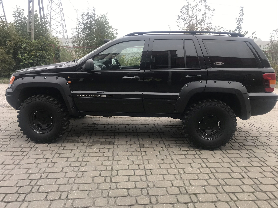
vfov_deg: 49.7
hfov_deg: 63.4
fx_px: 225
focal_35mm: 28
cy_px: 104
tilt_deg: -11.2
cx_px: 139
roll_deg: -3.1
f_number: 1.8
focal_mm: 3.99
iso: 20
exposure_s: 1/251
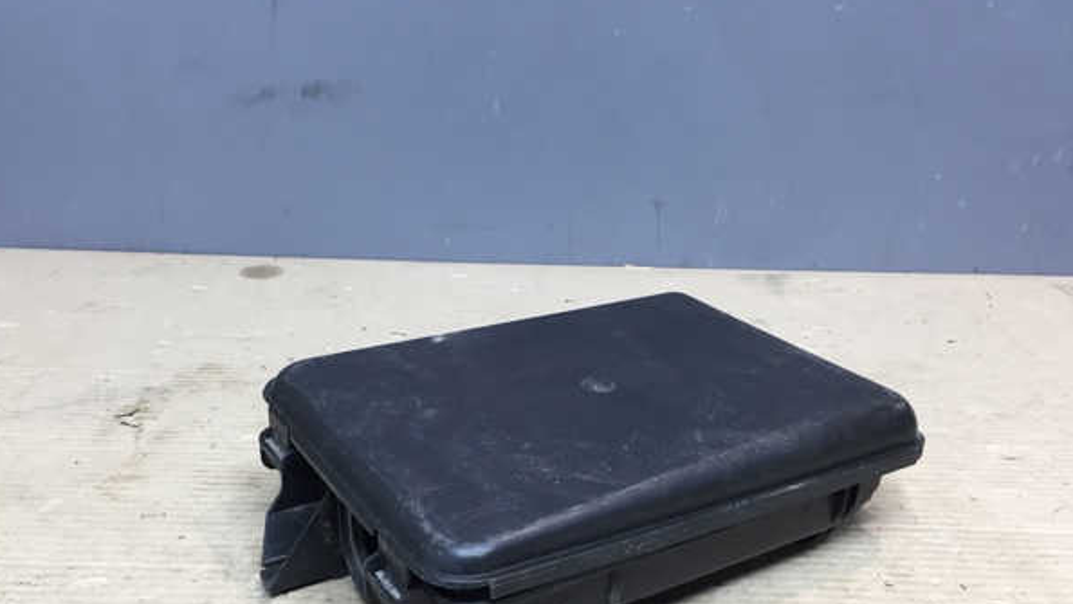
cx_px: 525
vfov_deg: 34.3
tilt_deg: -26.1
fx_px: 968
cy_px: 411
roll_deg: -2.1
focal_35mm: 34
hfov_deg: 58.0
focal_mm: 4.15
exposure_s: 1/33
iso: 100
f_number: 2.2
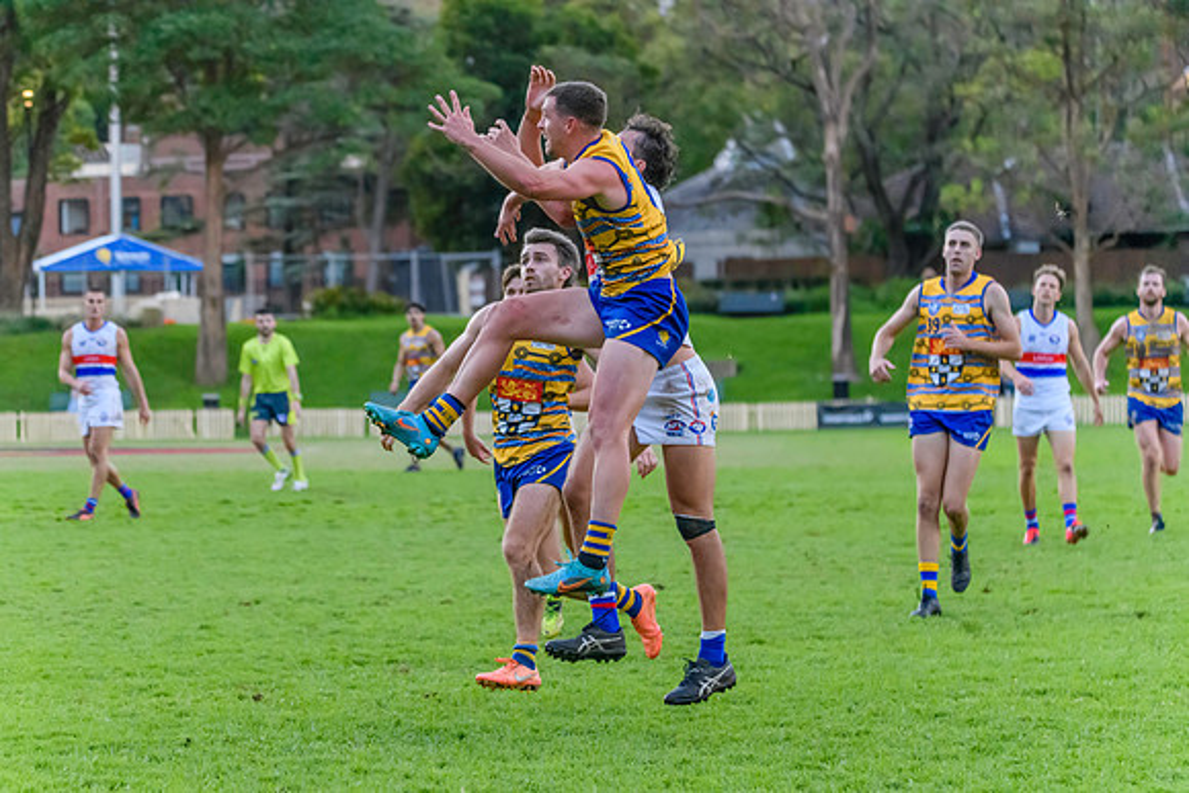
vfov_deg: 8.5
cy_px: 427
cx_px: 549
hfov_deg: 12.7
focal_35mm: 161
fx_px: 5331
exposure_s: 1/1600
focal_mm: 150
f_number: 5
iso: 10000
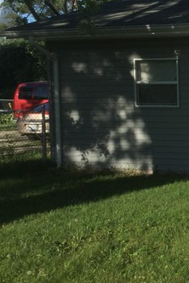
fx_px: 488
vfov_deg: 32.4
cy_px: 130
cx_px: 255
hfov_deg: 19.9
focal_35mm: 62
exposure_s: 1/1567
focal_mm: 3.3
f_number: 2.4
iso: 25
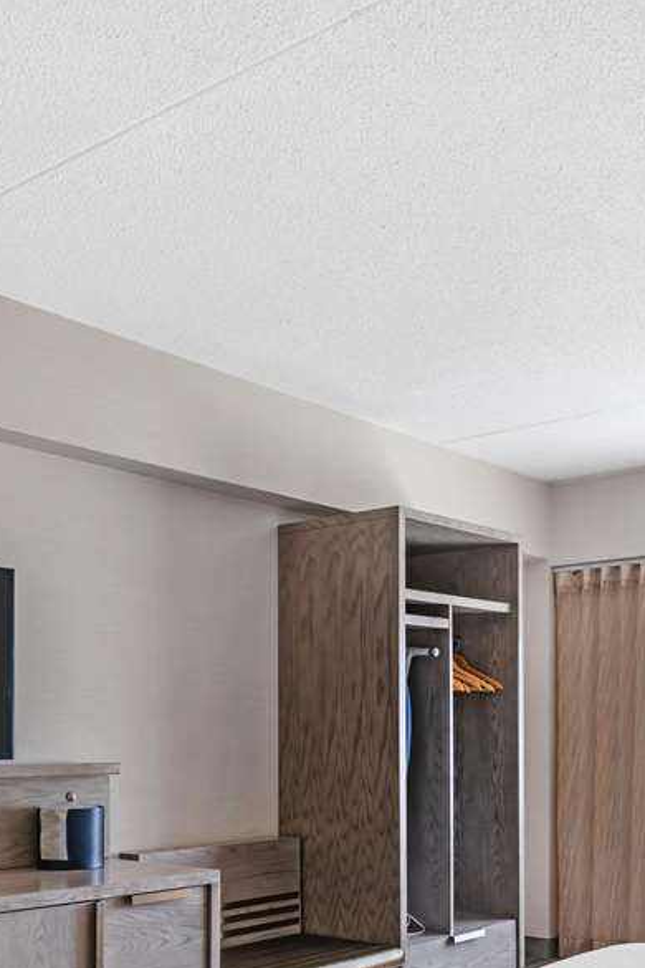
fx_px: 1102
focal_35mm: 41
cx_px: 435
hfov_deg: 32.3
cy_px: 746
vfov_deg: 45.5
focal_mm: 16
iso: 100
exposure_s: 1/25
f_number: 9
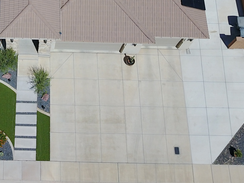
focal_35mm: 72
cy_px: -24
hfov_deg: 26.2
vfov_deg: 19.5
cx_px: 26
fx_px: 508
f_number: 2.2
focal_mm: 4.73
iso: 100
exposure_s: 1/2404
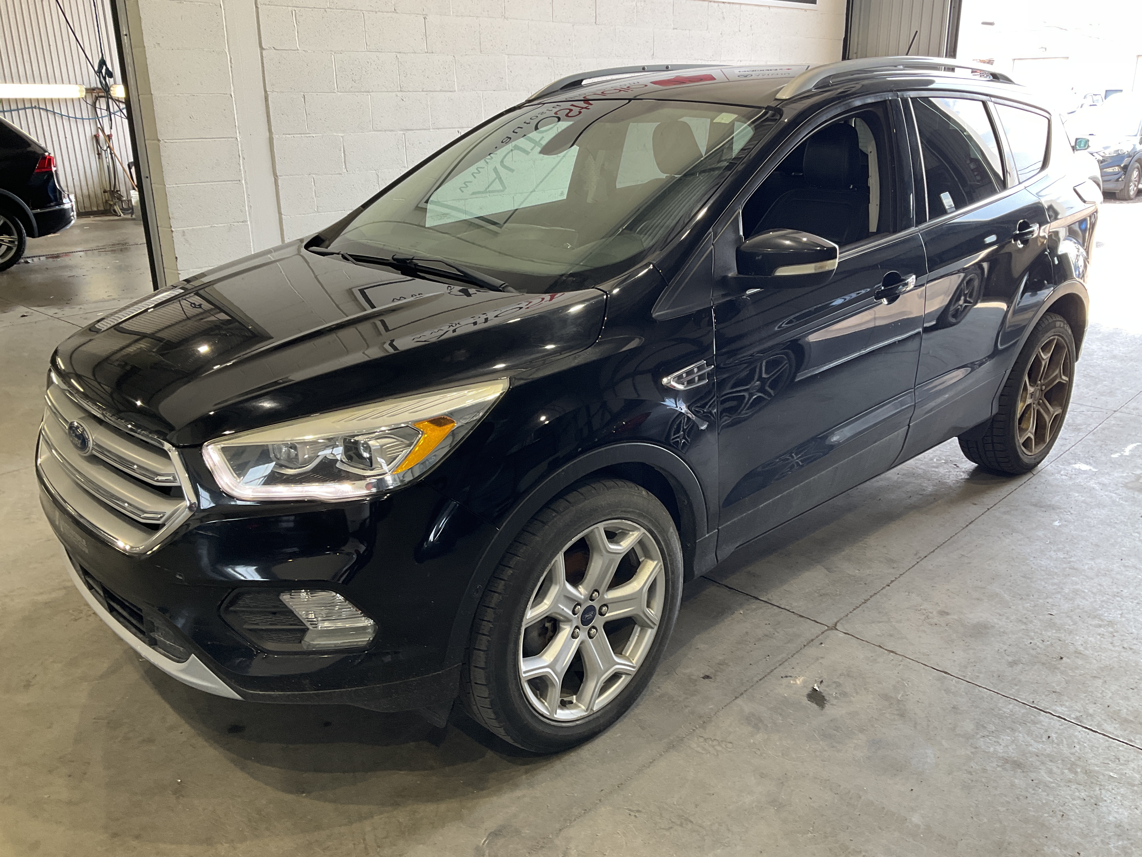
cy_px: 428
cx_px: 571
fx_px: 957
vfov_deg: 48.2
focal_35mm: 29
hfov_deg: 61.7
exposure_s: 1/120
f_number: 1.8
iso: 64
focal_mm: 3
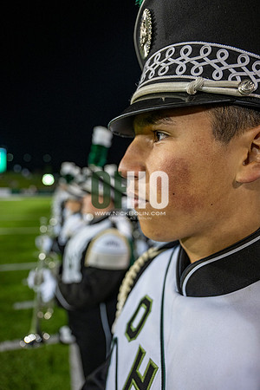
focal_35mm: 24
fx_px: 260
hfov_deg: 53.1
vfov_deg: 73.7
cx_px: 130
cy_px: 195
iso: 1250
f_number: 3.2
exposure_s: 1/500
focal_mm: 24
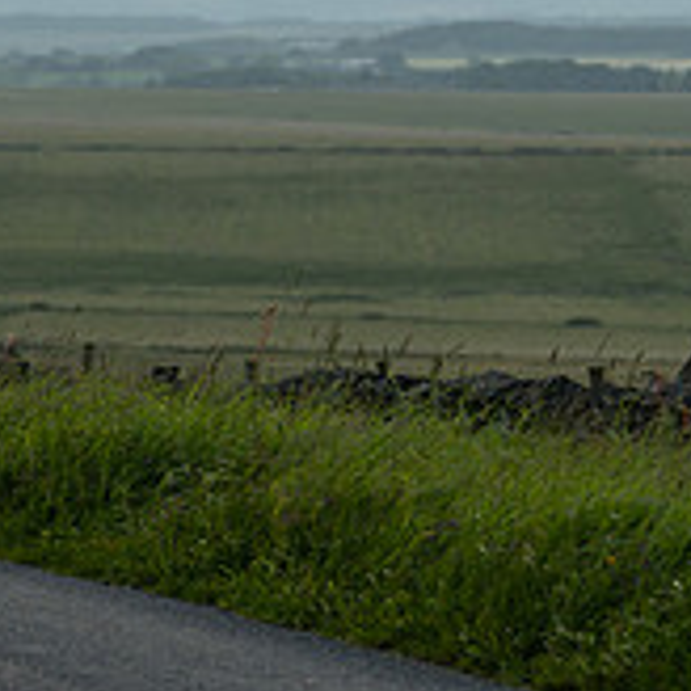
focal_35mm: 210
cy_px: 402
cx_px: -354
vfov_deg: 8.3
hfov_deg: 8.2
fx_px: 4743
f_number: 3.2
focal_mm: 70
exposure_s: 1/1250
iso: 400
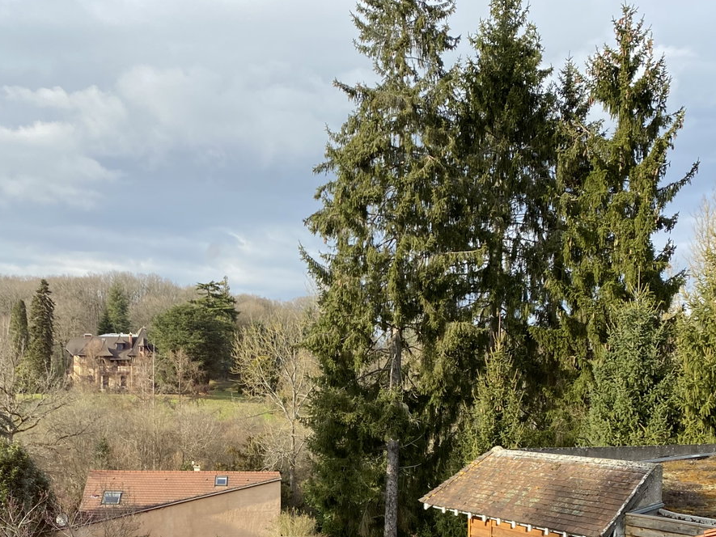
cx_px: 225
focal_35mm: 47
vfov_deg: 29.7
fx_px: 972
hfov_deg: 39.8
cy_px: 471
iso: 32
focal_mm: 4.25
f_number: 1.8
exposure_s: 1/799
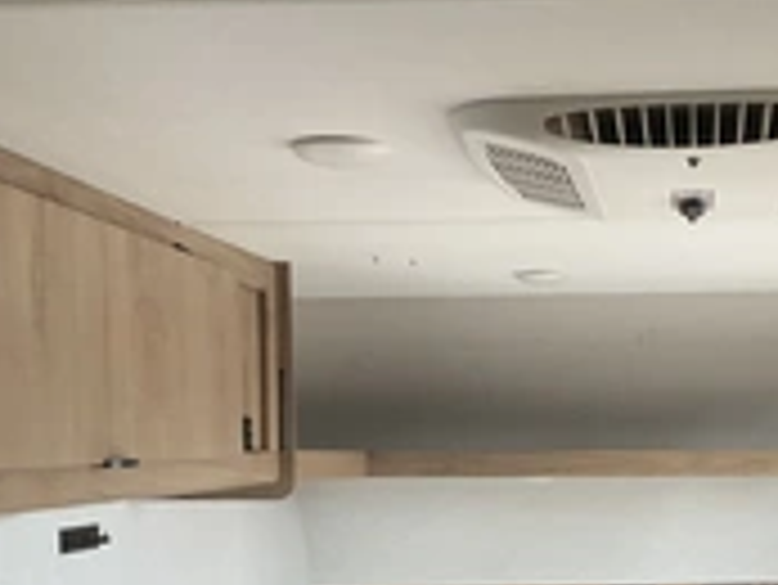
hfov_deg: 28.2
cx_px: 643
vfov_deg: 21.4
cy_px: 540
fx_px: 1507
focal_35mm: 67
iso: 64
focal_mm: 3
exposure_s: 1/114
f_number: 1.8
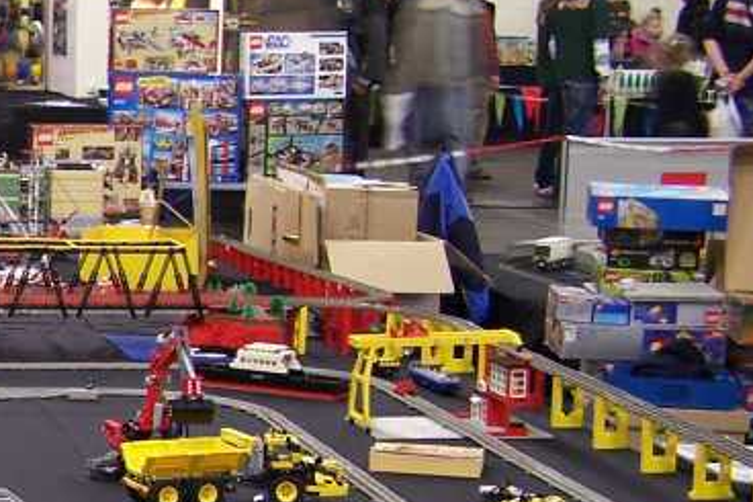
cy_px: 436
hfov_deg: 17.2
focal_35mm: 110
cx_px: -286
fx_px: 2300
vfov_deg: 12.4
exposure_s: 1/2
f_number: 2.8
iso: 80
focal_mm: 6.3
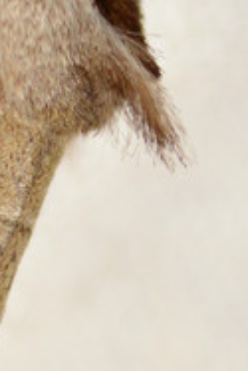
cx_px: -77
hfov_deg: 2.7
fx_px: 5291
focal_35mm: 513
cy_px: 228
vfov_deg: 4.0
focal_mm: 100
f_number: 11
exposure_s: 1/200
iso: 100
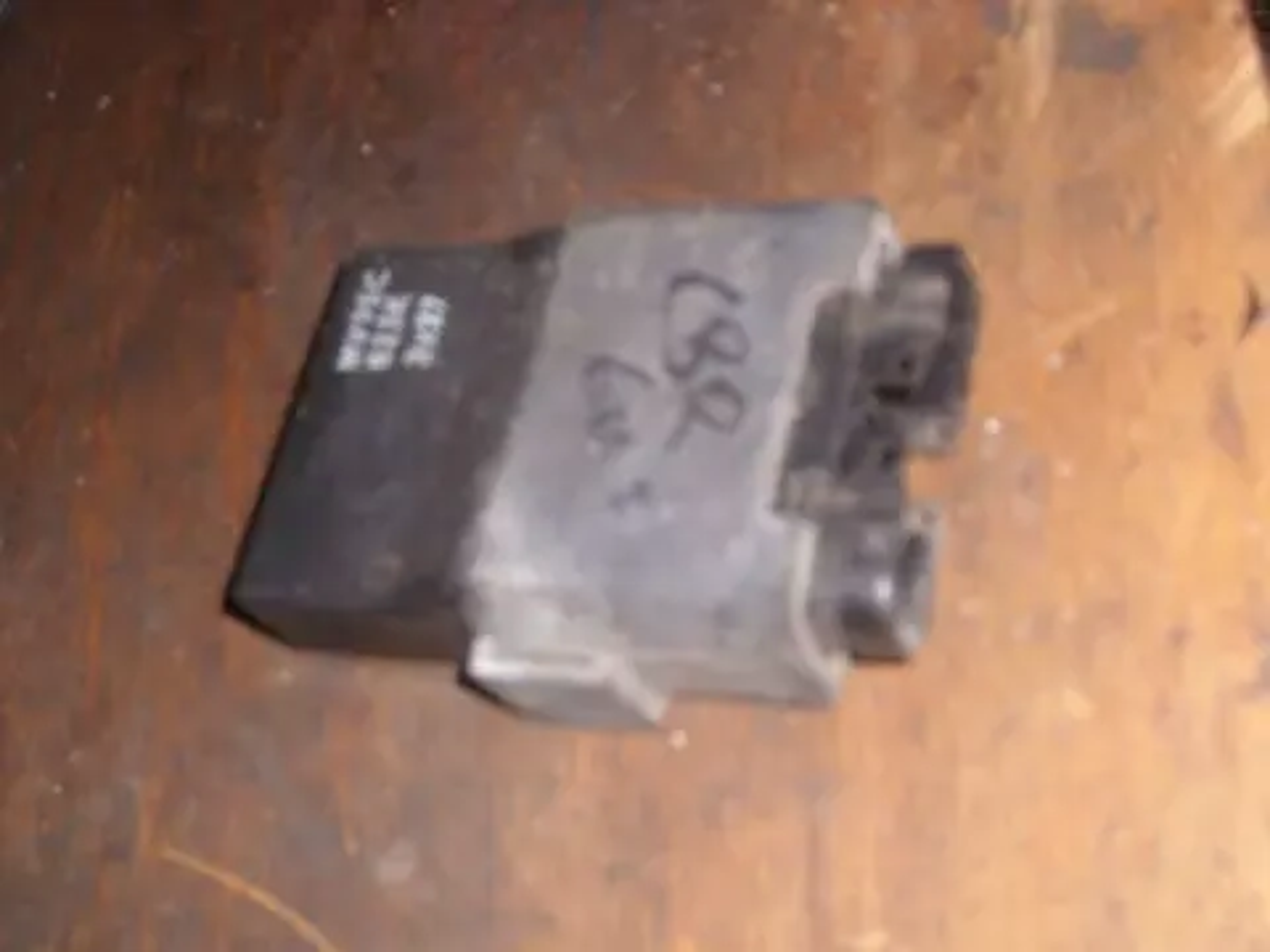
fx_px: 1944
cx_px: 635
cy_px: 476
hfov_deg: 36.2
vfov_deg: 27.5
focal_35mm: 53
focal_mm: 8.9
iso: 50
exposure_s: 1/60
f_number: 3.4
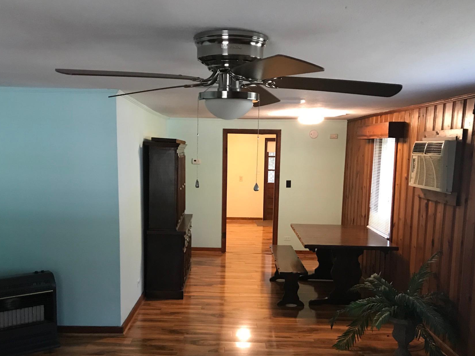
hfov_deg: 53.9
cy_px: 212
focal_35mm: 34
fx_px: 467
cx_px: 216
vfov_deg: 41.6
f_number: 1.8
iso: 100
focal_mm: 3.99
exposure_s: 1/15
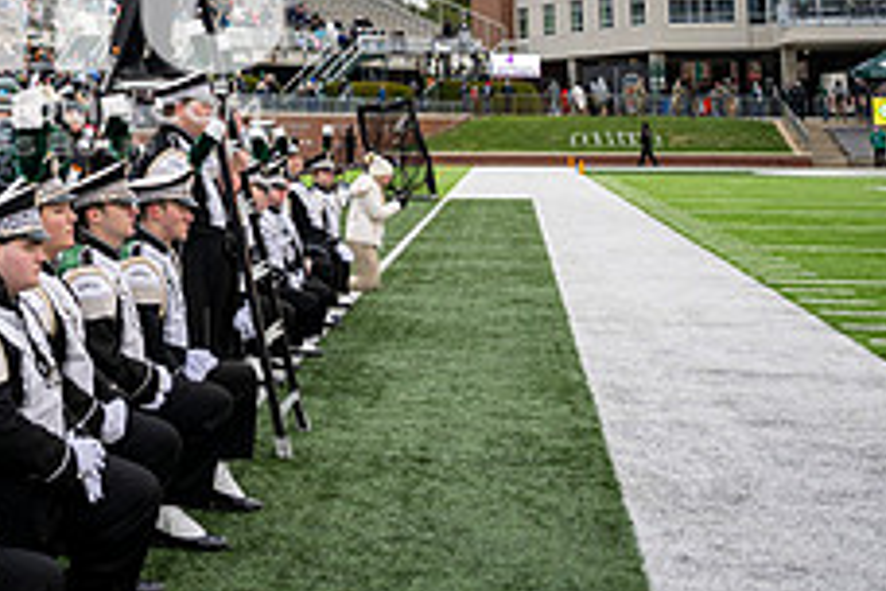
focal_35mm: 61
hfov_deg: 30.5
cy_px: -29
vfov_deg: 21.3
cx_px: -8
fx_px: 1501
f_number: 2.8
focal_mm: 24
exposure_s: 1/500
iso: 100
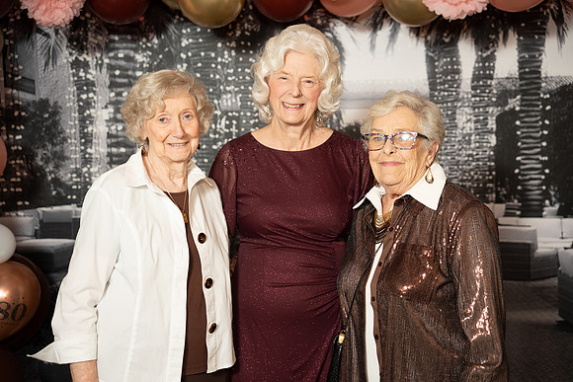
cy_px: 191
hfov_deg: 36.4
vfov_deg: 24.8
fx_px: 871
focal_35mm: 55
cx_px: 286
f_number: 2.8
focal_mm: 54.7
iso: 1000
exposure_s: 1/160
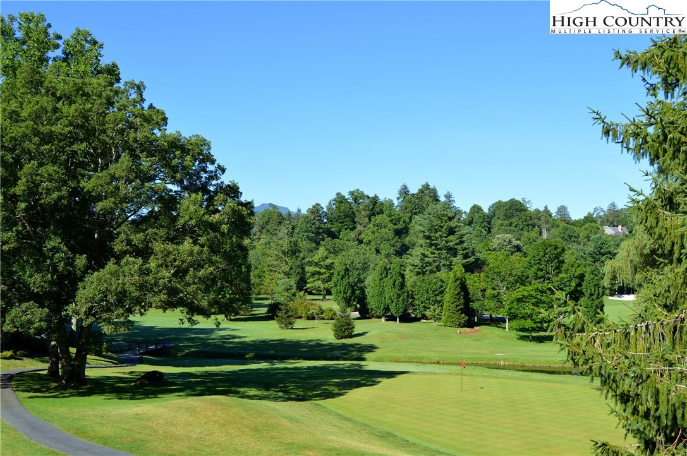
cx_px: 344
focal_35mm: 36
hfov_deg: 53.2
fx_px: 686
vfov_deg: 36.8
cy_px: 228
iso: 100
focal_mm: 24
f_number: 8
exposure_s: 1/250
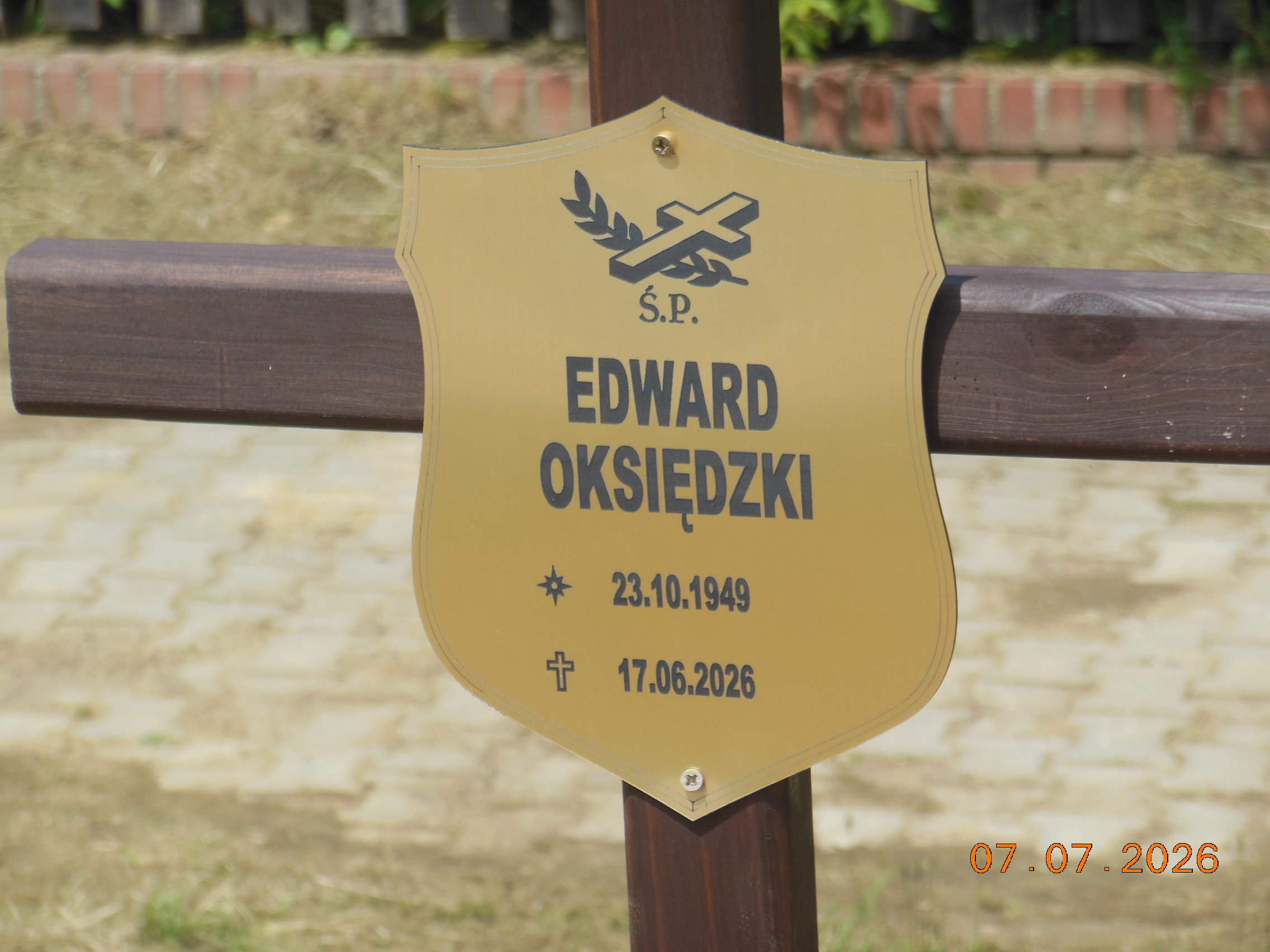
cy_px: 476
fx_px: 7007
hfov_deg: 10.4
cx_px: 635
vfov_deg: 7.8
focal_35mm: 191
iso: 125
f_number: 5.6
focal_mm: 34
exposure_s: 1/500
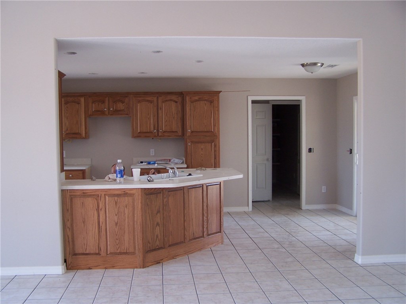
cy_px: 152
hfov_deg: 49.0
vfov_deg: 37.7
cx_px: 203
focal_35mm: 38
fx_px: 446
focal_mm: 6.3
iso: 100
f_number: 2.8
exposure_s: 1/30
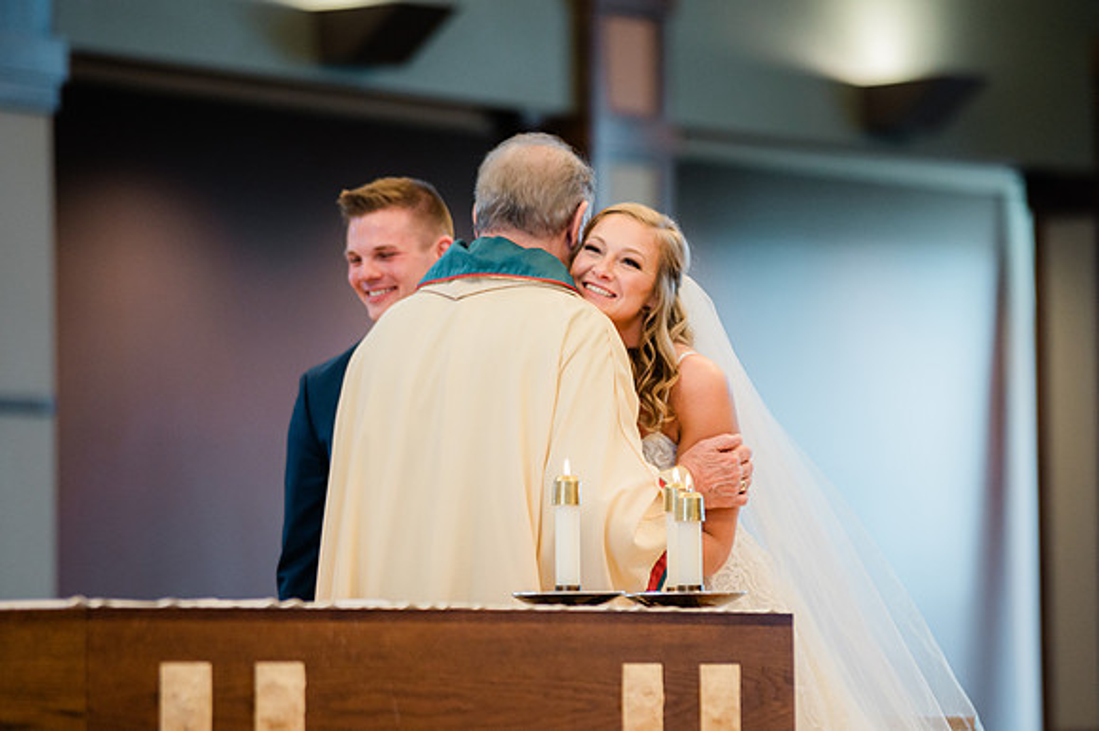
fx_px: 6933
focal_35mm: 227
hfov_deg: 9.1
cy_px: 386
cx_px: 619
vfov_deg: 6.0
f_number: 2.8
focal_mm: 200
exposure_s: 1/250
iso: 1000
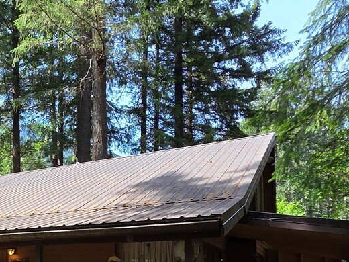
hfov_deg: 42.9
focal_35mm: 40
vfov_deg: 32.7
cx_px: 36
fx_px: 403
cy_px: 269
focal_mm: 2.2
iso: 50
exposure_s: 1/387
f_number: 2.2
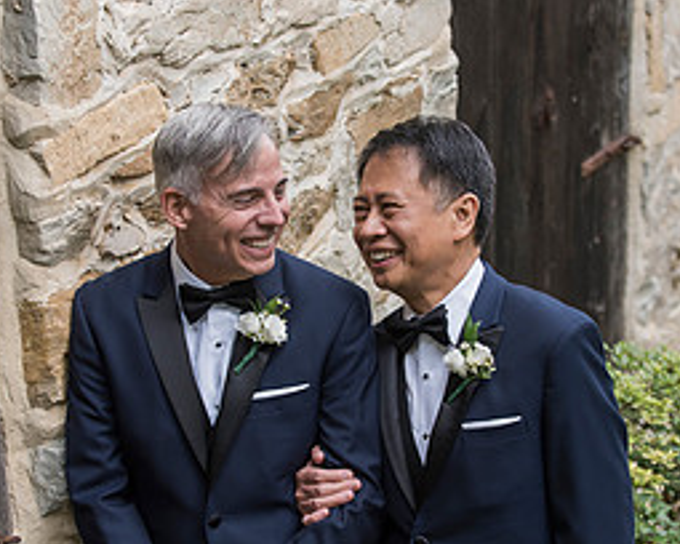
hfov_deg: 16.6
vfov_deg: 13.3
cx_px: 341
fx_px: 2335
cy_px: 336
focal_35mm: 116
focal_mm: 70
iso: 400
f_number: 3.5
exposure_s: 1/1250
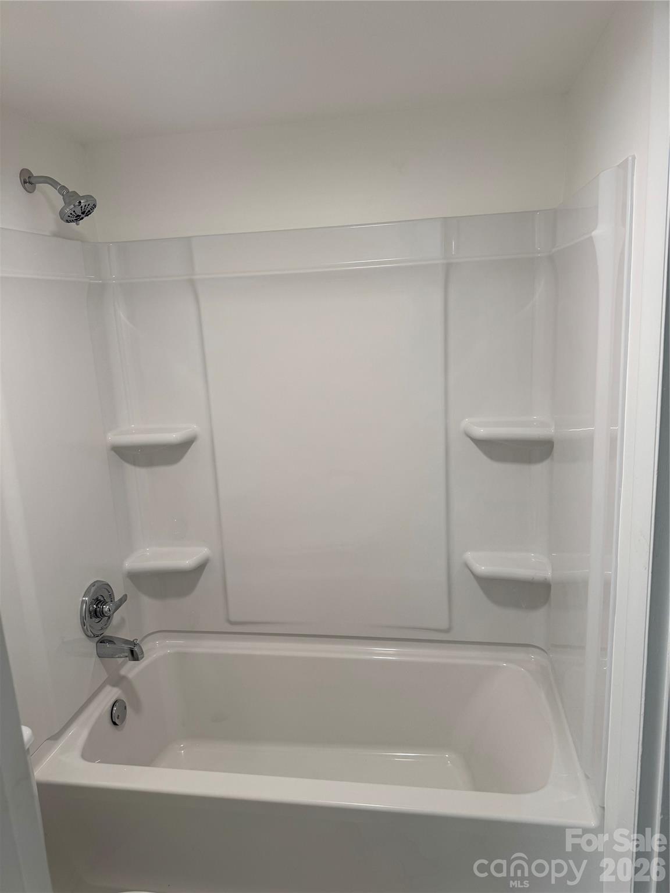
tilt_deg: -12.9
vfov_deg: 71.6
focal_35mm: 24
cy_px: 446
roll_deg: +2.7
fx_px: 619
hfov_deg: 56.8
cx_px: 335
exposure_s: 1/120
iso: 125
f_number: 1.78
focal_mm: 6.76
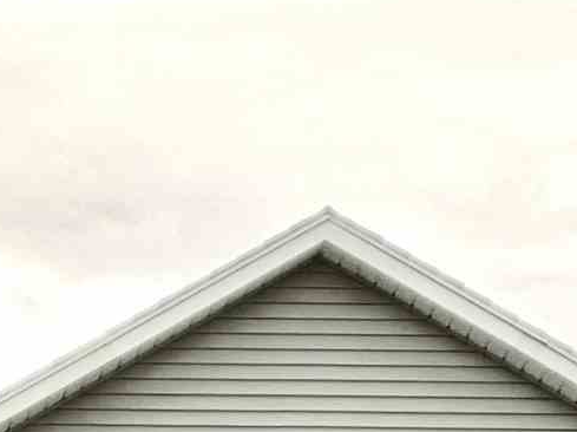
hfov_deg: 6.0
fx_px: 5447
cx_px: -73
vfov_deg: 4.4
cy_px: 1269
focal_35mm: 327
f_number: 2
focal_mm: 6
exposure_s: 1/209
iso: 20
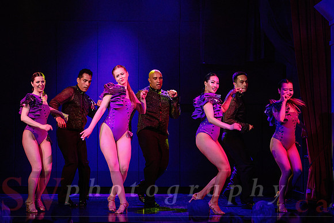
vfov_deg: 10.3
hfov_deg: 15.4
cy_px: 90
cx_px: 167
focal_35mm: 133
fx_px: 1237
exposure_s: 1/200
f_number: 2.8
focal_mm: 112
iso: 1600
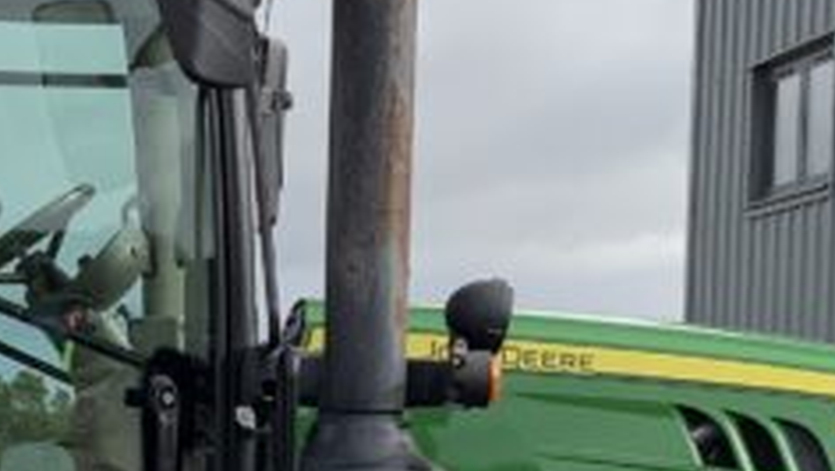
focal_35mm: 137
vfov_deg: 8.8
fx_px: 3035
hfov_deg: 15.7
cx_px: 318
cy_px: 570
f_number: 1.8
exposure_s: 1/666
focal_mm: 3
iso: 16
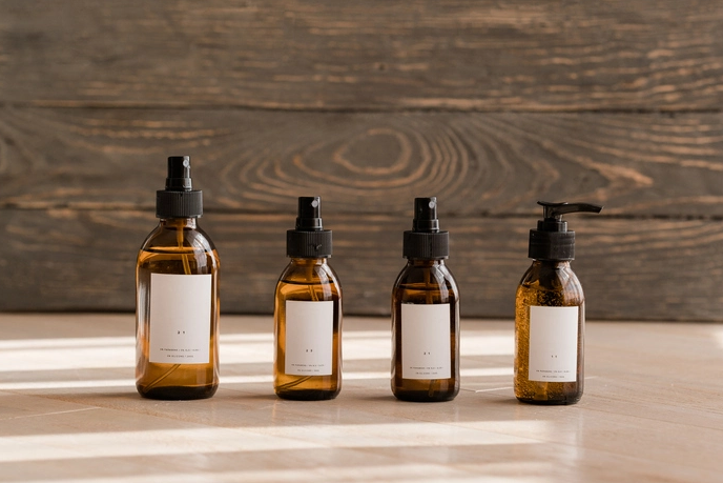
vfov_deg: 9.7
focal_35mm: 142
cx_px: 350
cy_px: 236
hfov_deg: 14.4
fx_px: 2852
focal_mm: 90
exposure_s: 1/125
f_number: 4
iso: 160
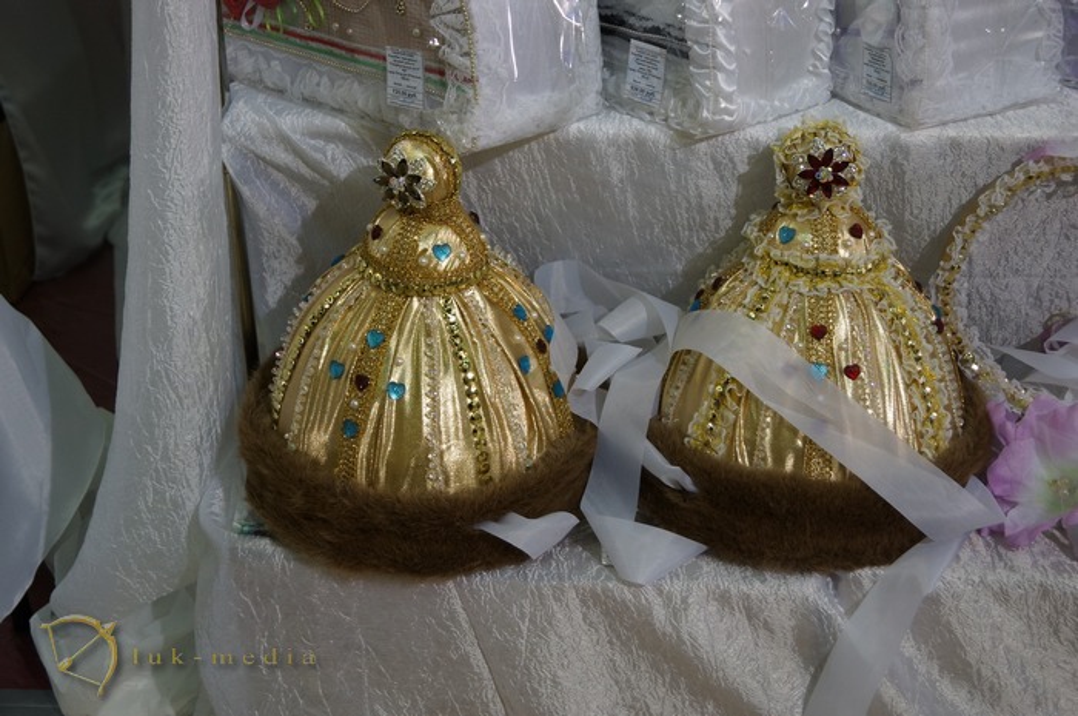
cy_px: 358
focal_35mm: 60
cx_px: 539
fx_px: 1795
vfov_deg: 22.6
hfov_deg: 33.4
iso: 400
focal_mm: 40
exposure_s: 1/80
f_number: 5
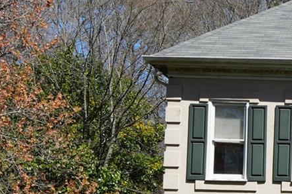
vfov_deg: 8.3
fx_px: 1322
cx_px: 604
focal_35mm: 163
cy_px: 250
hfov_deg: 11.3
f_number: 10
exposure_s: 1/160
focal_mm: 35
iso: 100
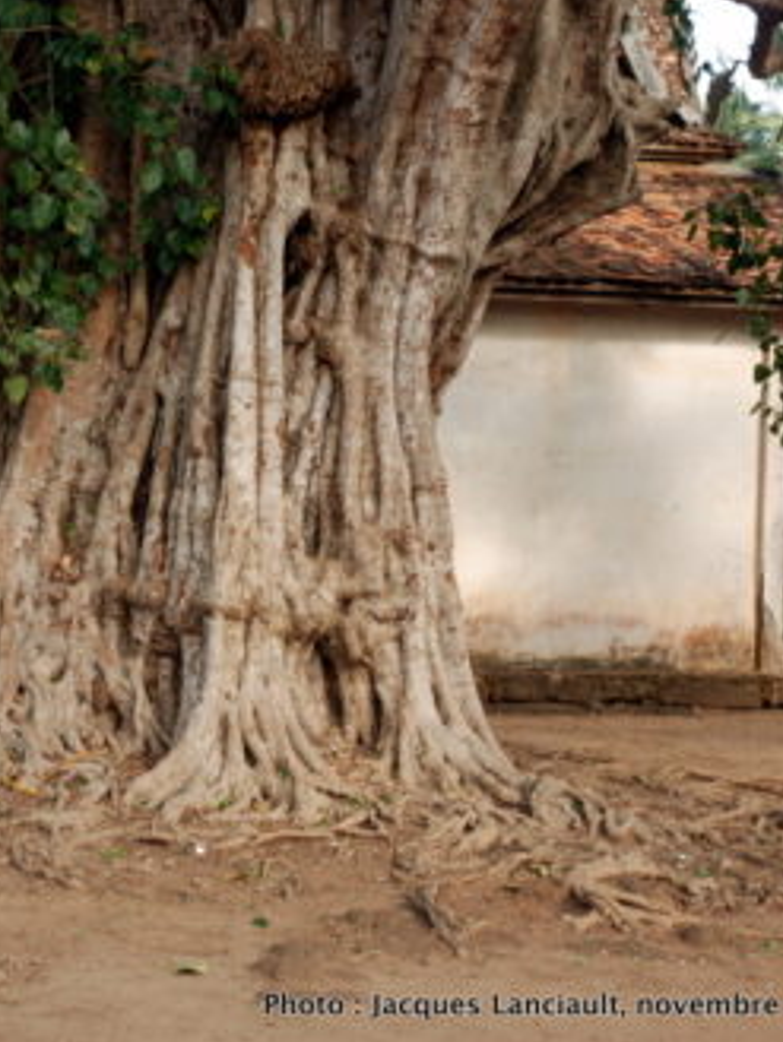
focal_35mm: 77
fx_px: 2313
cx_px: 108
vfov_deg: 25.4
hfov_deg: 18.9
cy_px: 521
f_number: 11
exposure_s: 1/15
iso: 100
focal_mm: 35
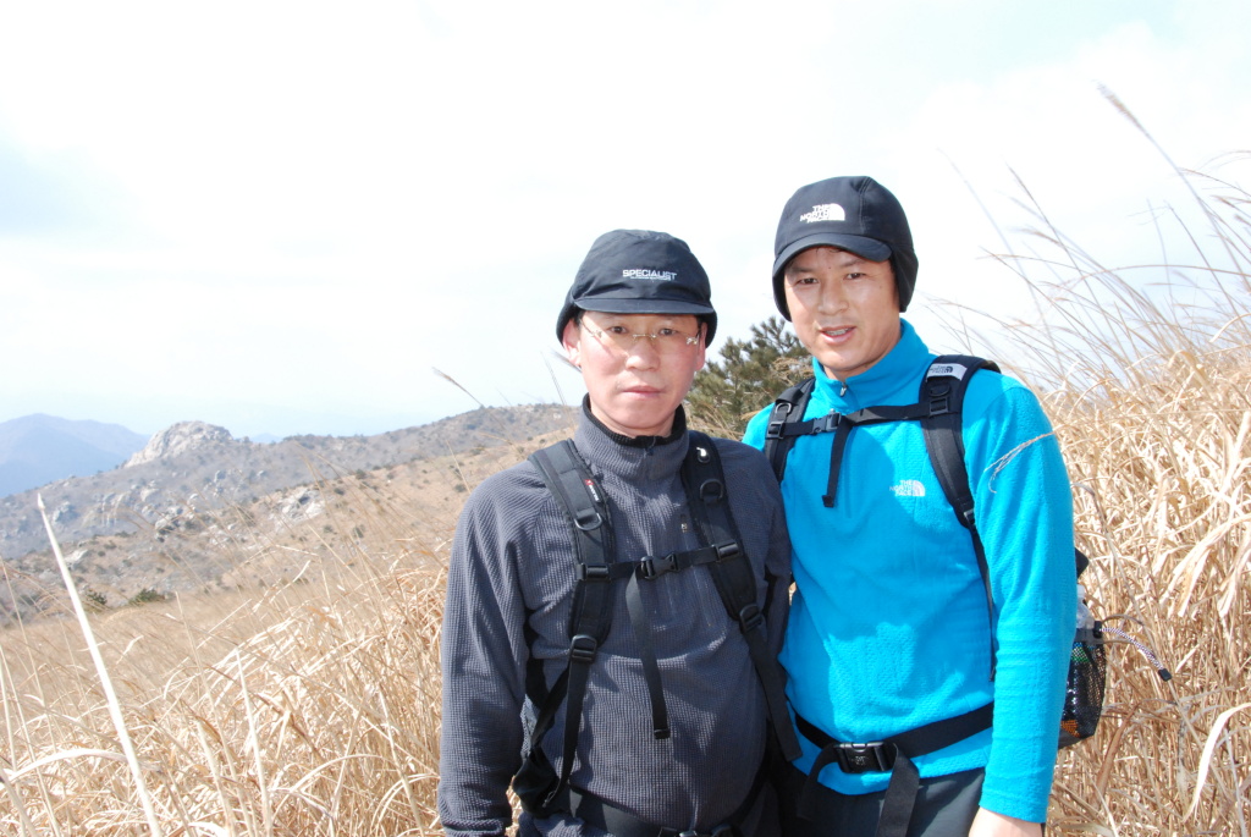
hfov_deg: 47.9
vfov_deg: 33.1
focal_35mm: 40
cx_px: 626
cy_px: 418
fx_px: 1409
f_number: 18
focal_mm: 27
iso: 800
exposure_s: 1/200
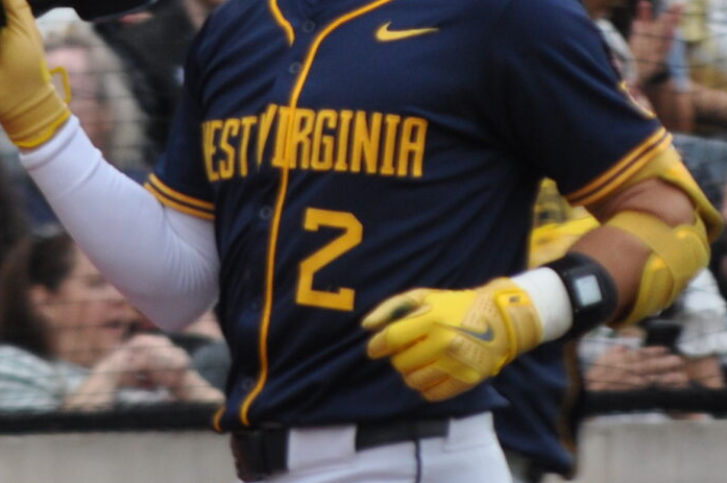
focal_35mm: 1102
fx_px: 22228
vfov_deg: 1.2
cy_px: 44
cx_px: 172
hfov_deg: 1.9
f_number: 5.6
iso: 450
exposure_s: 1/250
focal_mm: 200
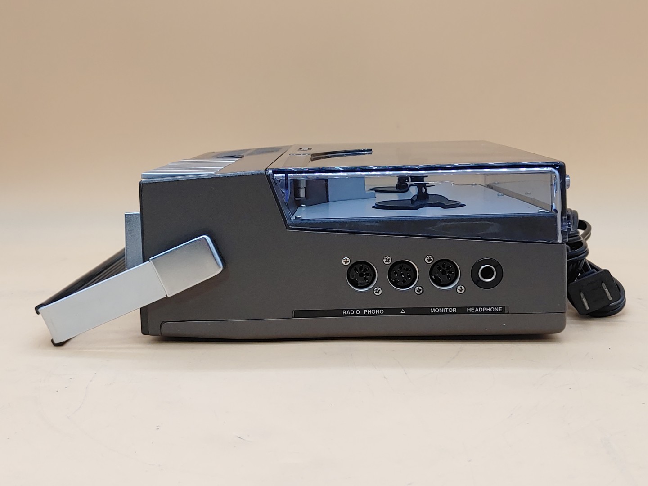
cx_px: 324
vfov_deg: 31.5
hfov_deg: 41.2
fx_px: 861
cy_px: 243
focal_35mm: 46
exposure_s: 1/84
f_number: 1.8
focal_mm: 4.36
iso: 50
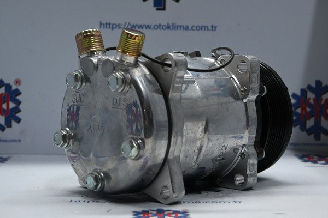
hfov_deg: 28.1
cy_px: 109
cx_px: 164
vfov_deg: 18.9
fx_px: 656
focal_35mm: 72
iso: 1400
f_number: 6
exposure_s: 1/80
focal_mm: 48
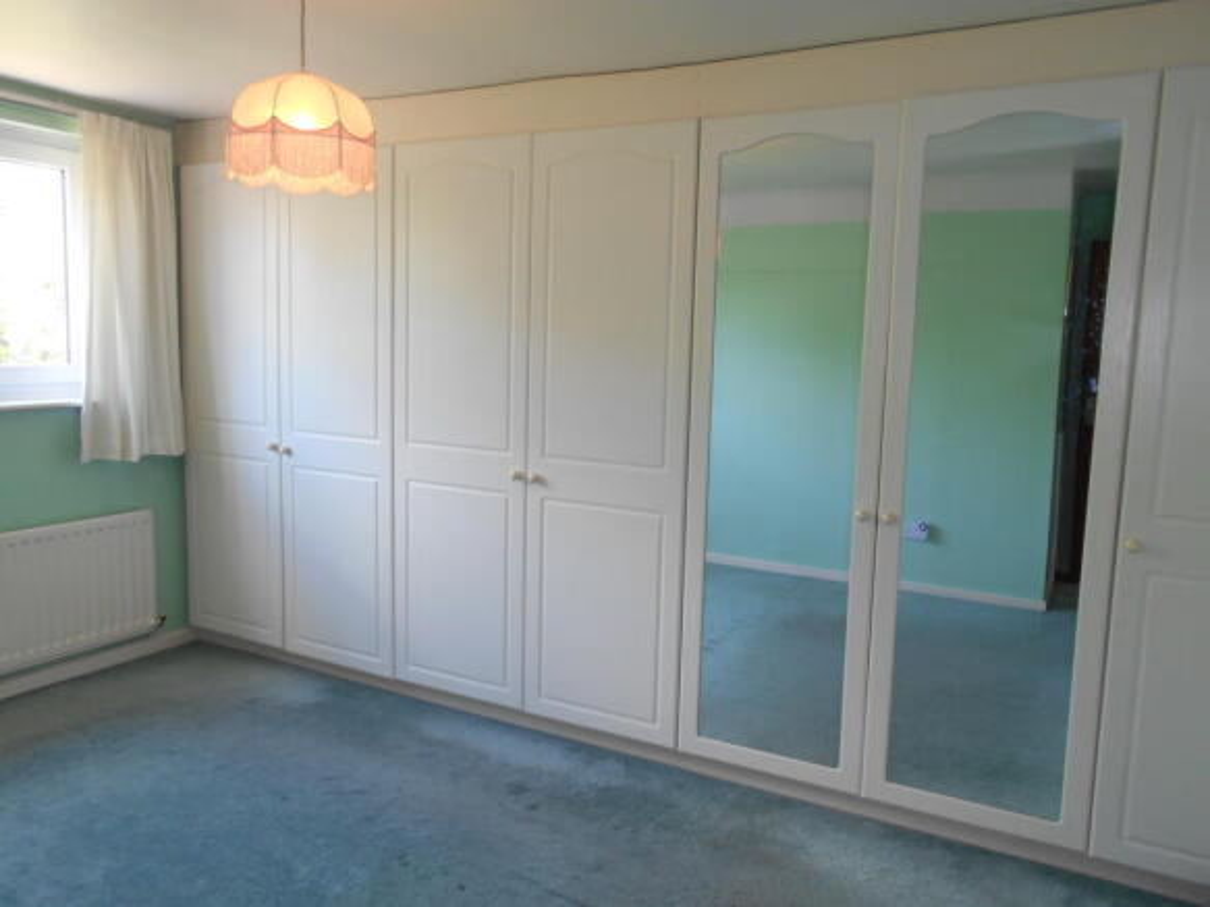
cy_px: 454
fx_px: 909
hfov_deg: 67.3
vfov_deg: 53.0
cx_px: 605
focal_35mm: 26
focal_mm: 4.6
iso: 140
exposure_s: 1/30
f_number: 3.2
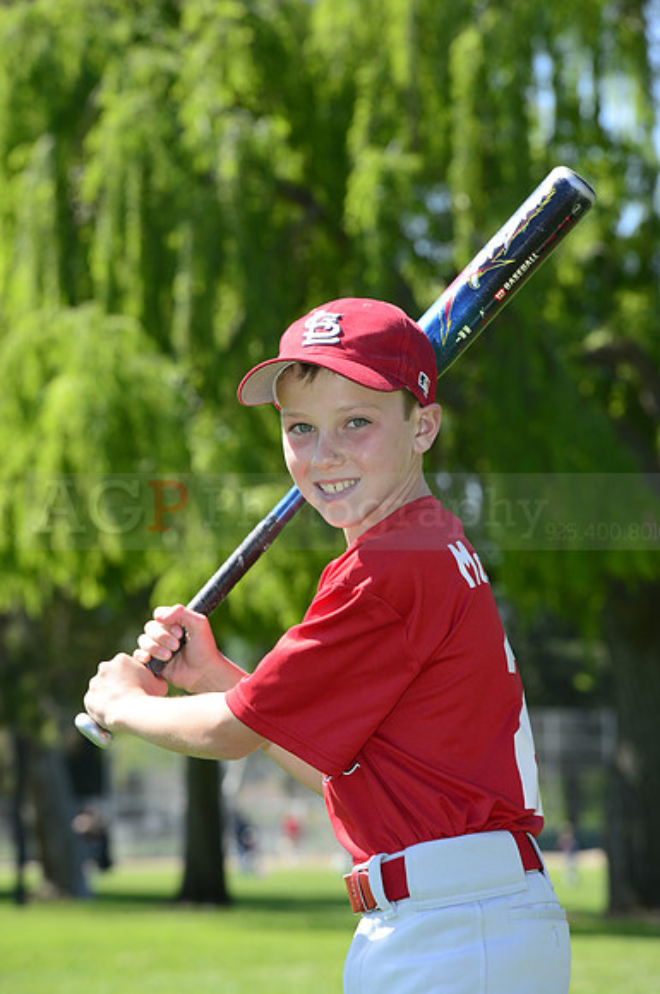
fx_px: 4551
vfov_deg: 12.5
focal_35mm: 165
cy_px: 497
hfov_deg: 8.3
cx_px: 330
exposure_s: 1/160
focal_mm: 165
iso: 200
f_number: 10
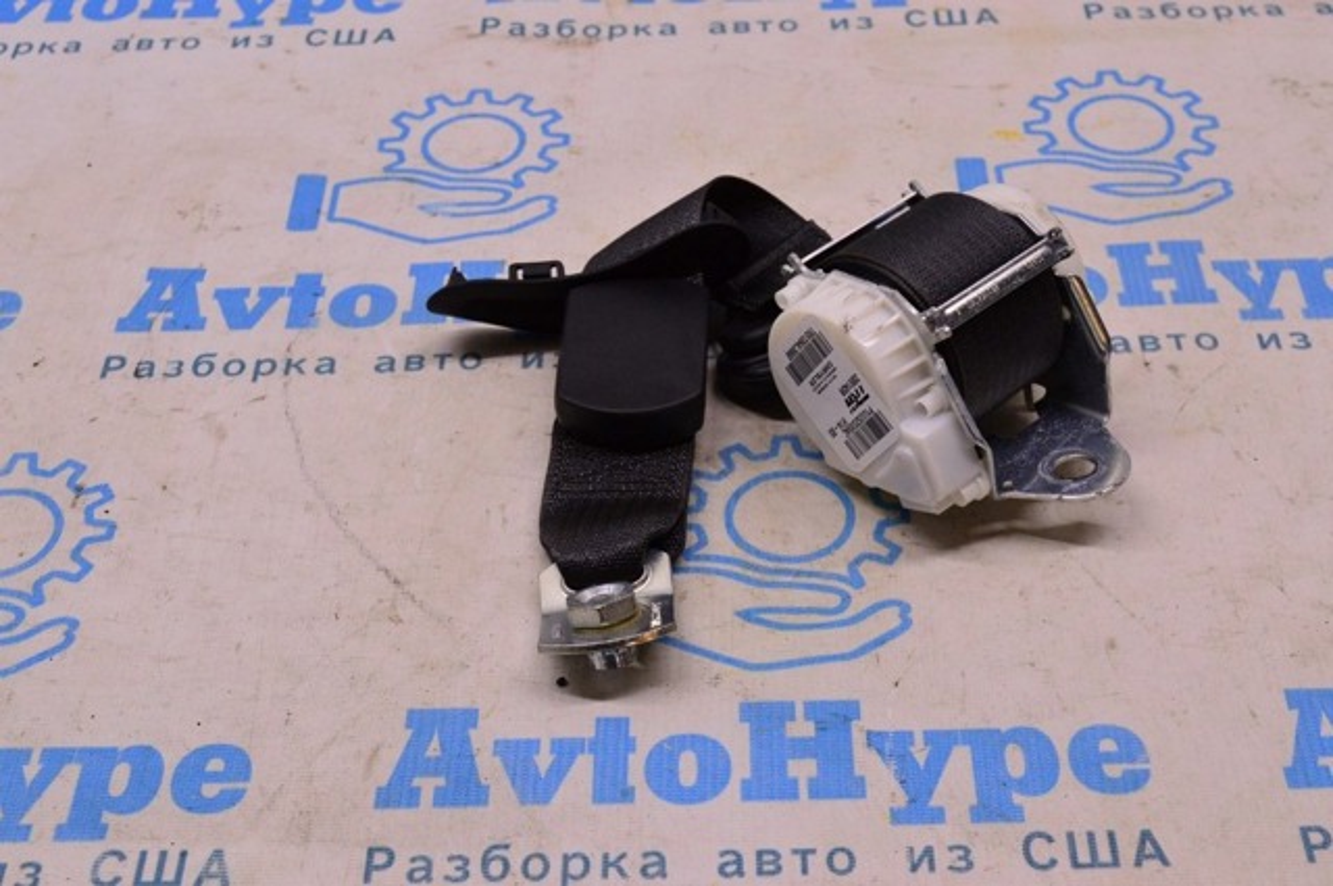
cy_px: 443
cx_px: 666
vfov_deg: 25.0
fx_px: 1997
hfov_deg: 36.9
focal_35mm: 54
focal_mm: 36
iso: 1600
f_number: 8
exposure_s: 1/125
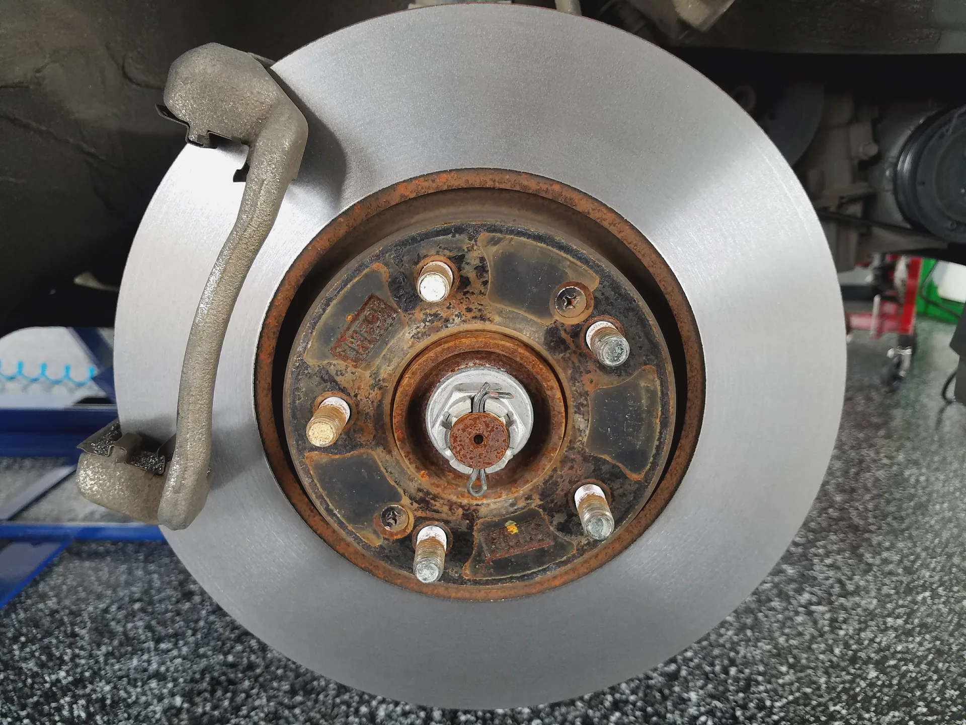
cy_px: 362
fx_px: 726
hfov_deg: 67.3
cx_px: 483
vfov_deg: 53.1
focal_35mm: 26
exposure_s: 1/120
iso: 100
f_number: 1.7
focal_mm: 4.2
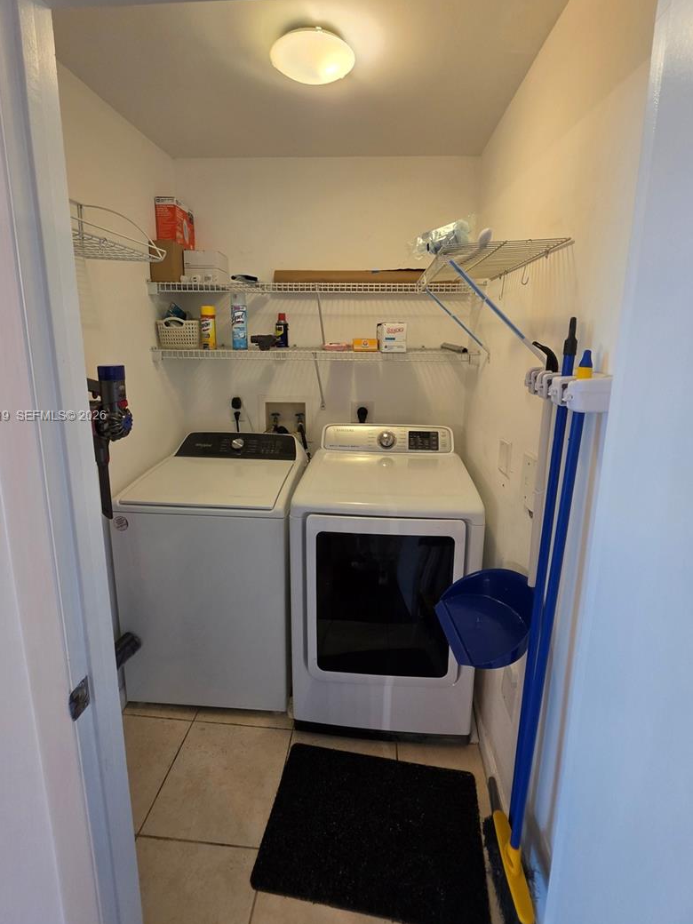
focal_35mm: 15
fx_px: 400
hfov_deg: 81.7
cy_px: 417
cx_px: 342
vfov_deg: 97.9
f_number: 1.9
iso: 160
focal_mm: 2.2
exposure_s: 1/120
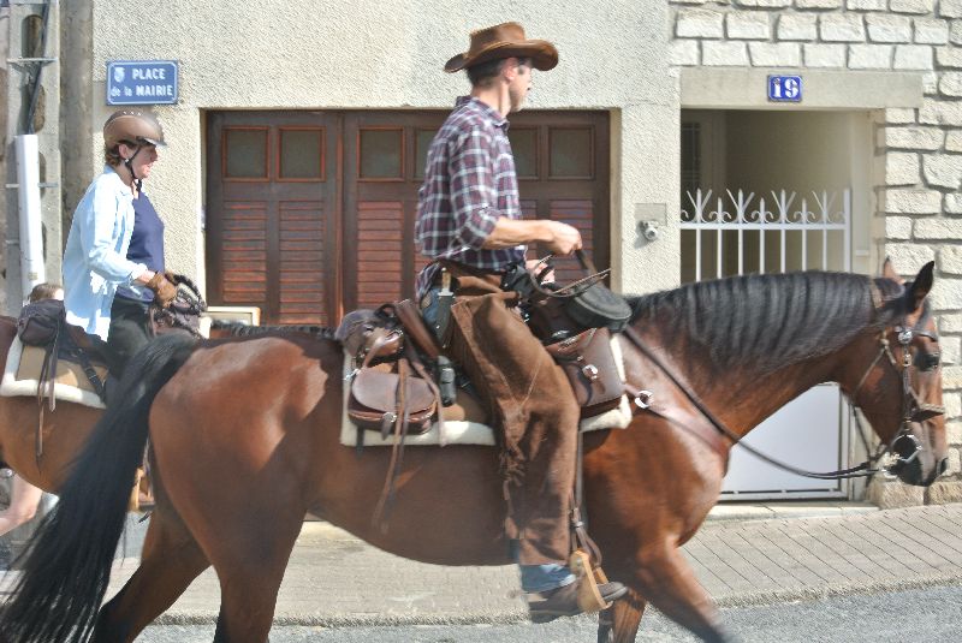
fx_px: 2166
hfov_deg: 25.0
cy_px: 322
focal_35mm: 81
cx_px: 481
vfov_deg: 16.9
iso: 100
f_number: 7.1
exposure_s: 1/100
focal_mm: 30
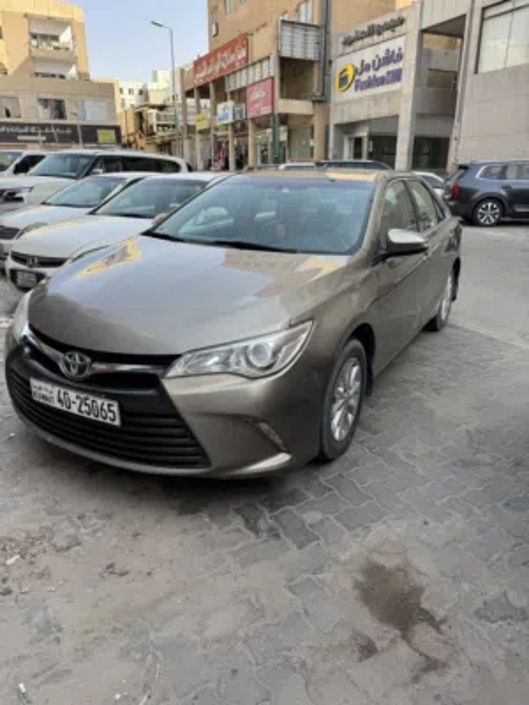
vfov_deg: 71.6
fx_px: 489
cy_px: 352
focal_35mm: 24
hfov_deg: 56.8
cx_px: 264
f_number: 1.78
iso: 80
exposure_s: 1/832
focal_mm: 6.76
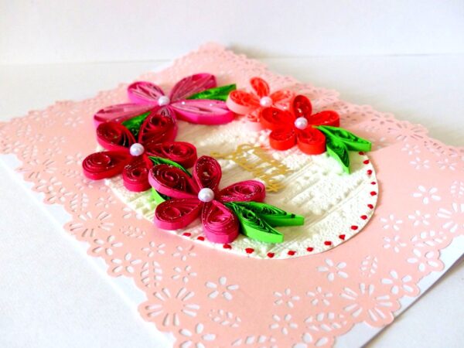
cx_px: 232
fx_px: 523
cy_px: 174
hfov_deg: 47.9
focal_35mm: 39
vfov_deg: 36.8
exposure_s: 1/40
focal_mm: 7
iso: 400
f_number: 2.8
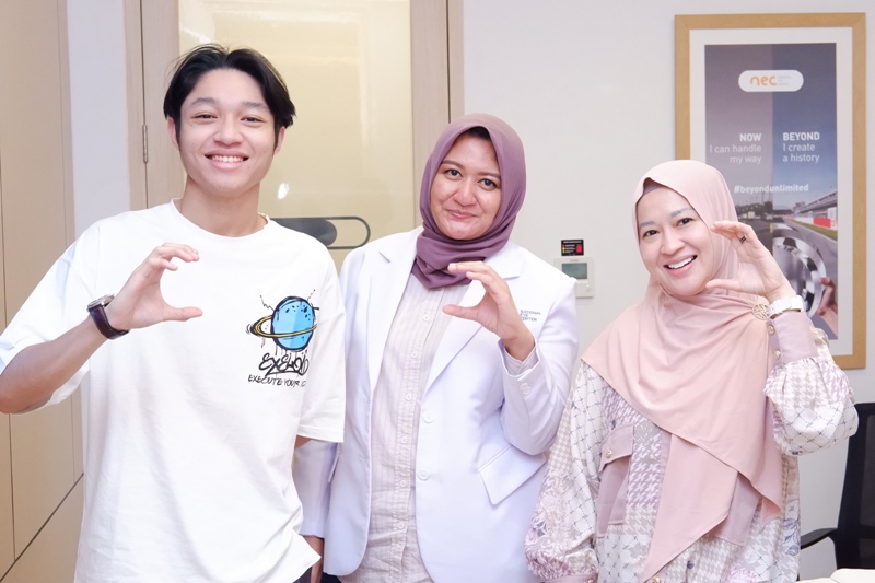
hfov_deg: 37.5
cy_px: 292
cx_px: 438
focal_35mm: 53
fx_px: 1288
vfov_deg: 25.5
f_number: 6.4
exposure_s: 1/80
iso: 8000
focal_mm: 35
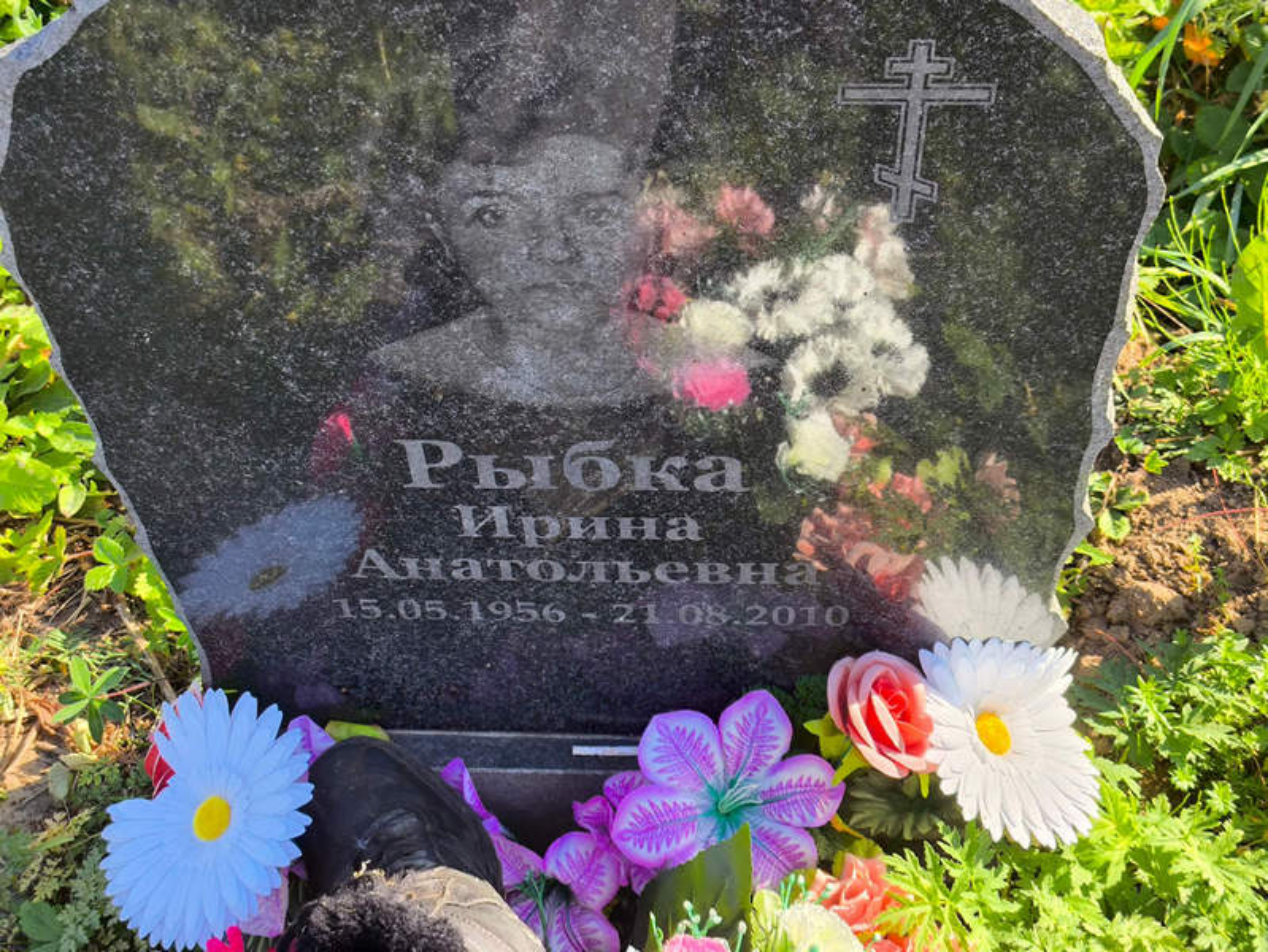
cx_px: 634
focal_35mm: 50
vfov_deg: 29.1
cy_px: 476
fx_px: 1832
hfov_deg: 38.2
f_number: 1.7
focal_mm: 4.71
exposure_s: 1/353
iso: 50
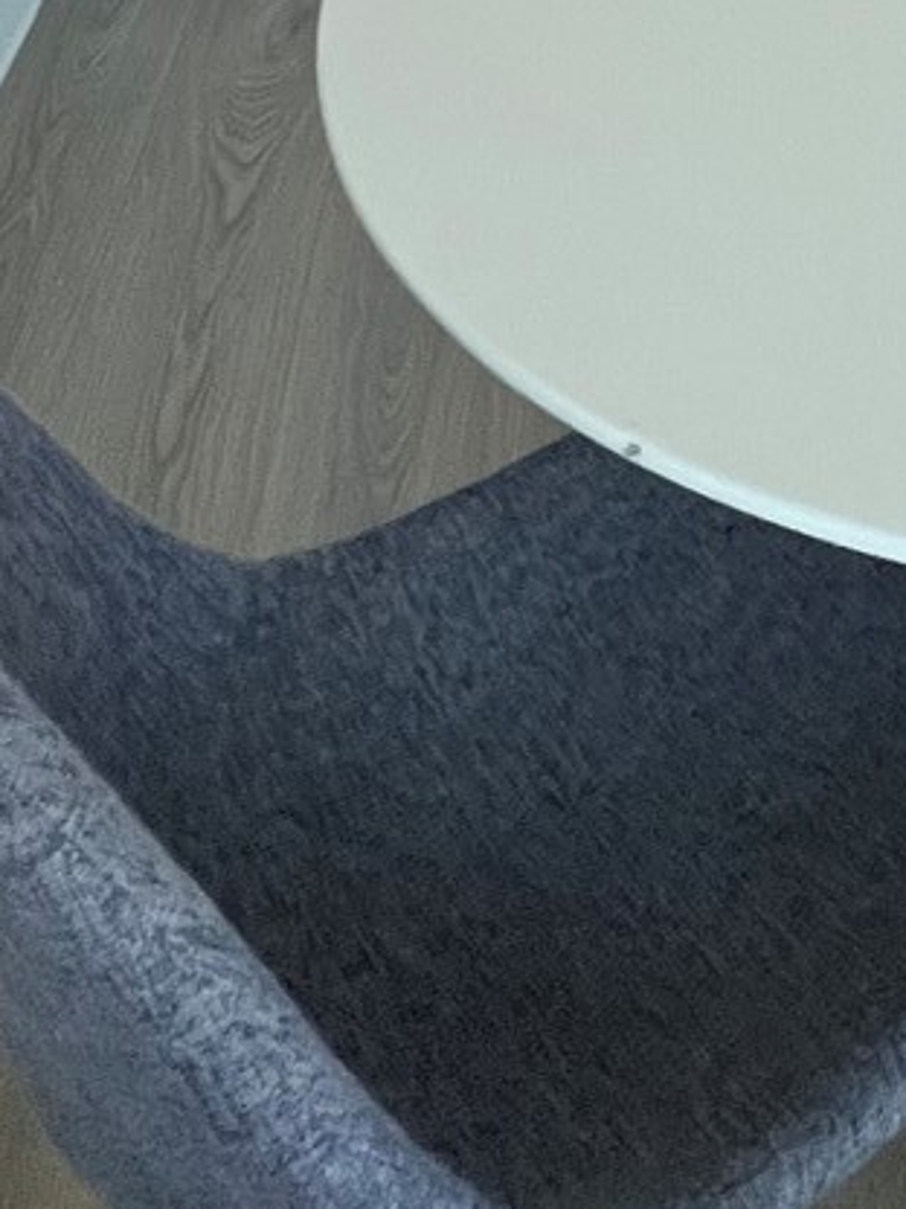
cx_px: 1501
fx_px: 1745
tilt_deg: -5.9
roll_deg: -1.7
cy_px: -840
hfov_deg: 21.9
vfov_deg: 23.9
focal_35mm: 50
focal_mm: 1.57
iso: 200
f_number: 1.8
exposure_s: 1/120
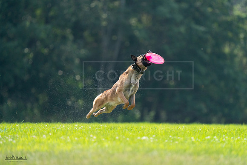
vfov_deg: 2.9
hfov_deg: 4.3
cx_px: 124
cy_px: 82
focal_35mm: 478
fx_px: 3280
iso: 2500
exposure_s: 1/4000
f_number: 6.3
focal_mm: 478
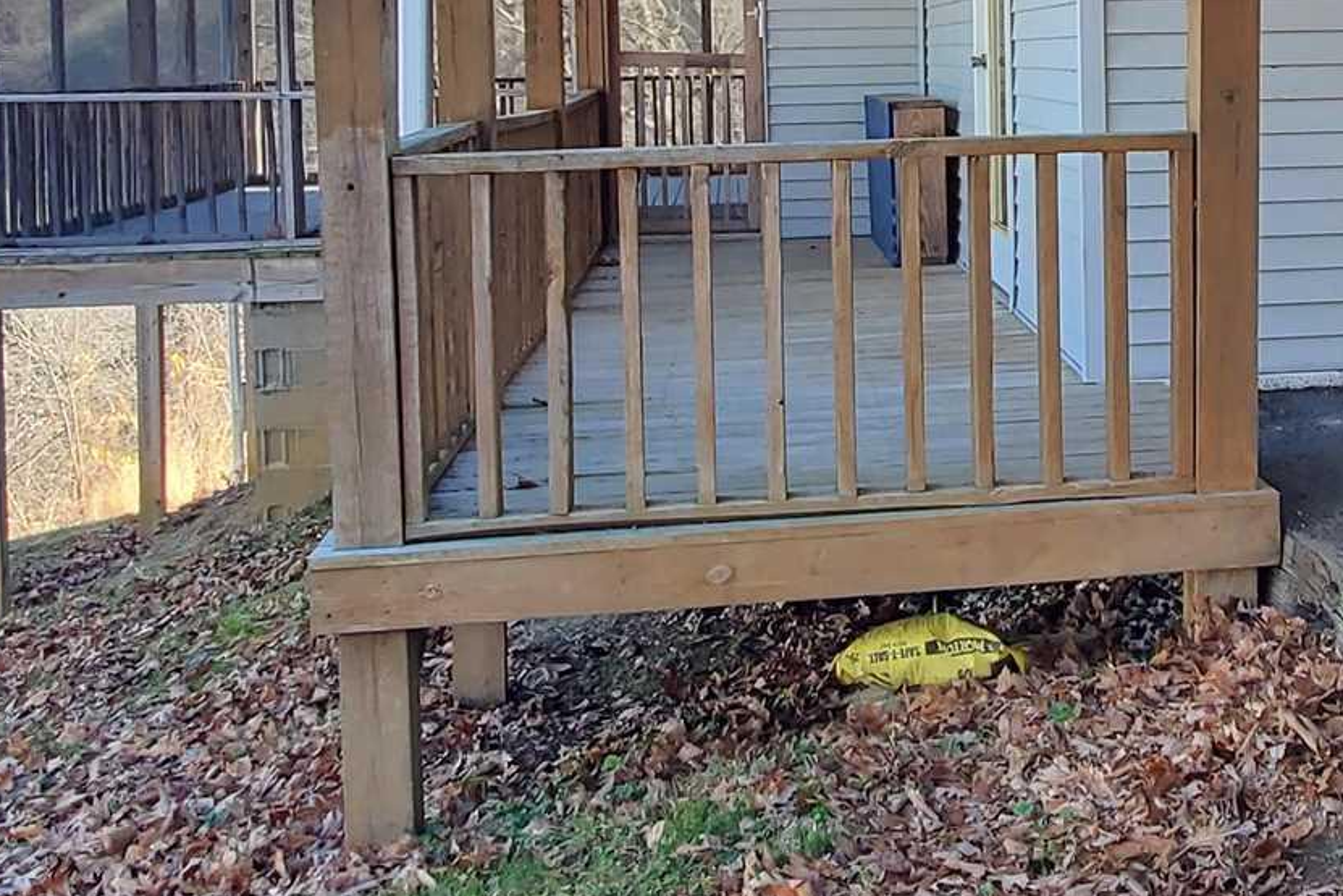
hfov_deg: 38.0
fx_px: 1865
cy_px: 102
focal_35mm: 50
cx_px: 1091
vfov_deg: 26.2
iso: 50
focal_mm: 1.8
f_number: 2.2
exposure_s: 1/205
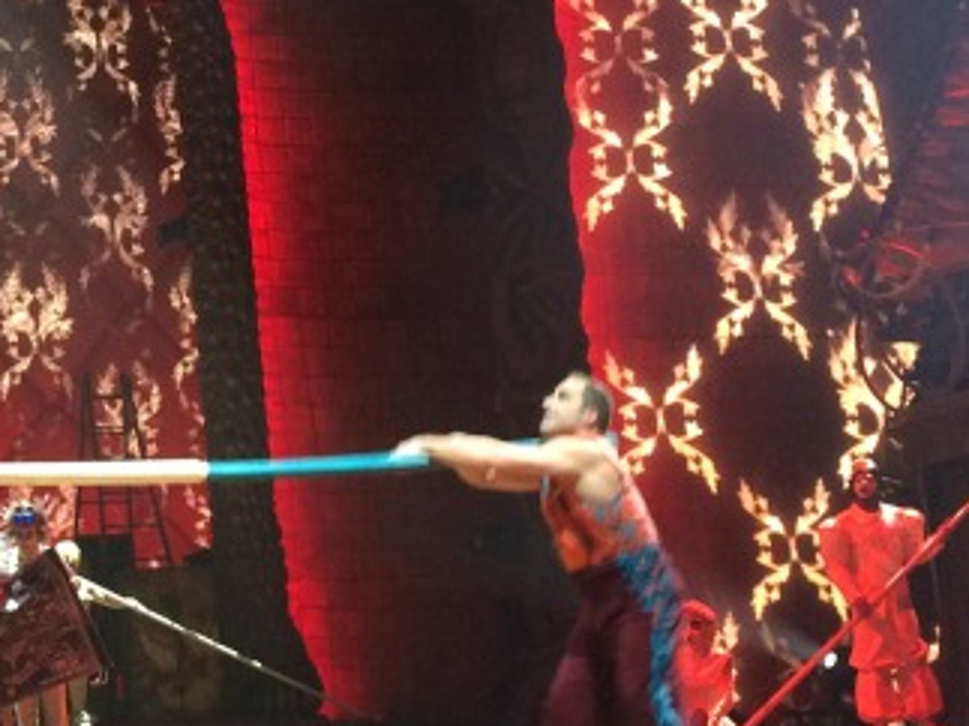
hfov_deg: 20.1
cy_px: 228
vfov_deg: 16.0
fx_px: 2574
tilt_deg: +10.8
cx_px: -171
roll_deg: +2.8
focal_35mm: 92
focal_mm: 4.15
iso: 160
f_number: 2.2
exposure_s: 1/30
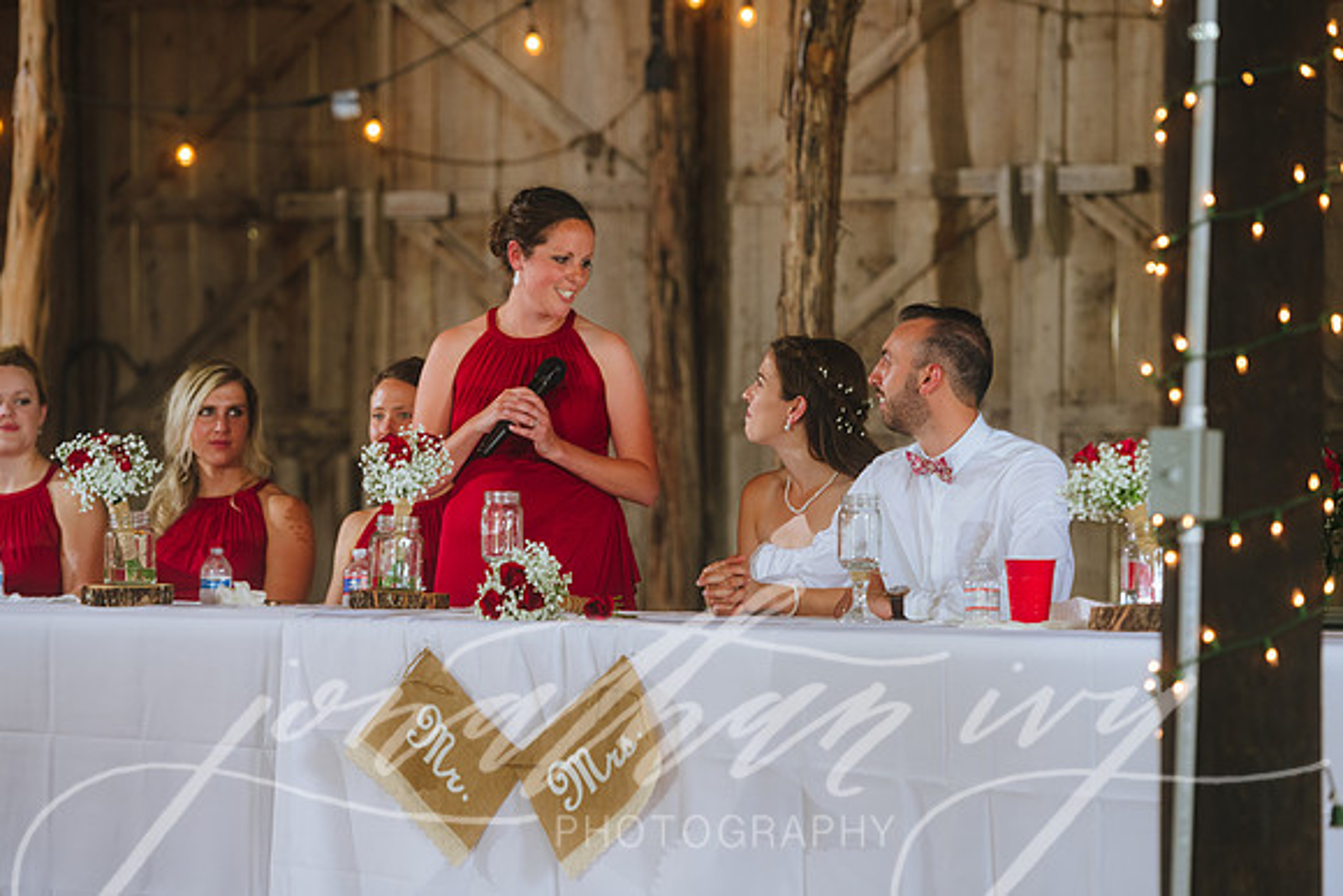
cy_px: 448
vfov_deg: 9.5
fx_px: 5410
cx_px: 672
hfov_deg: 14.2
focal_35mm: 145
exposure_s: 1/100
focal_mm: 145
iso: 500
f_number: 2.8
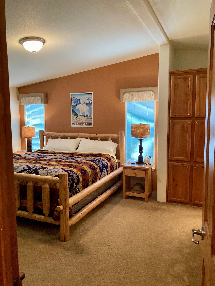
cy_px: 143
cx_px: 108
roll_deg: -0.2
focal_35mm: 28
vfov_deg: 63.4
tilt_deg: -4.5
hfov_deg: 49.7
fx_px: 232
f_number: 1.8
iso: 250
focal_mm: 3.99
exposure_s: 1/40
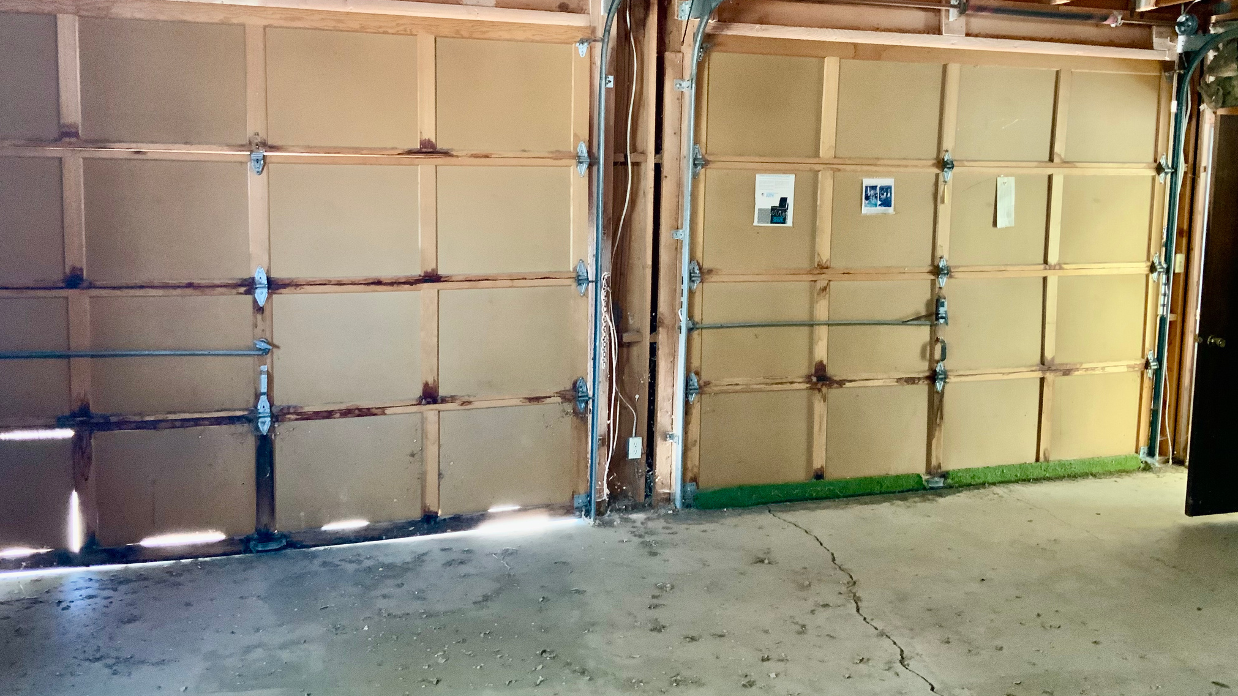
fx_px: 1050
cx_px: 612
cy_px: 282
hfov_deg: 61.0
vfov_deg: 36.5
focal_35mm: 32
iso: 250
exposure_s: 1/30
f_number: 1.8
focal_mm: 3
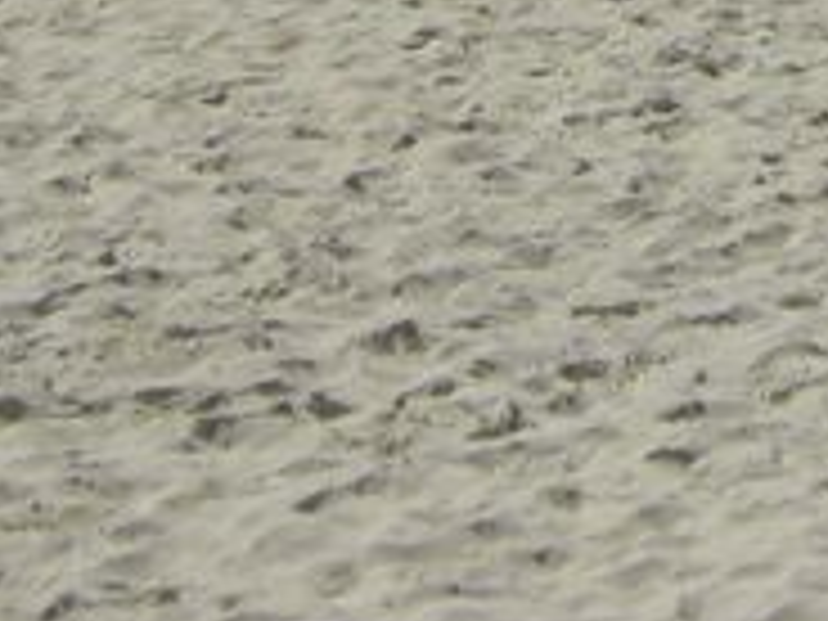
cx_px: 927
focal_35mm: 212
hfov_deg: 9.2
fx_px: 5071
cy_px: -1048
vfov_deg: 6.5
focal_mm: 6.2
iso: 64
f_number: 8
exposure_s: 1/400
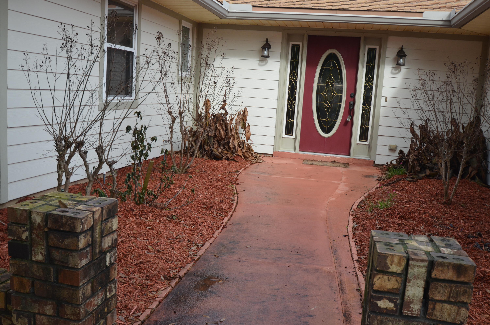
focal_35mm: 36
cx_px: 245
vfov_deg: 36.7
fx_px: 489
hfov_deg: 53.2
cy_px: 162
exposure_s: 1/1250
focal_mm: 24
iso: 400
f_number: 4.5
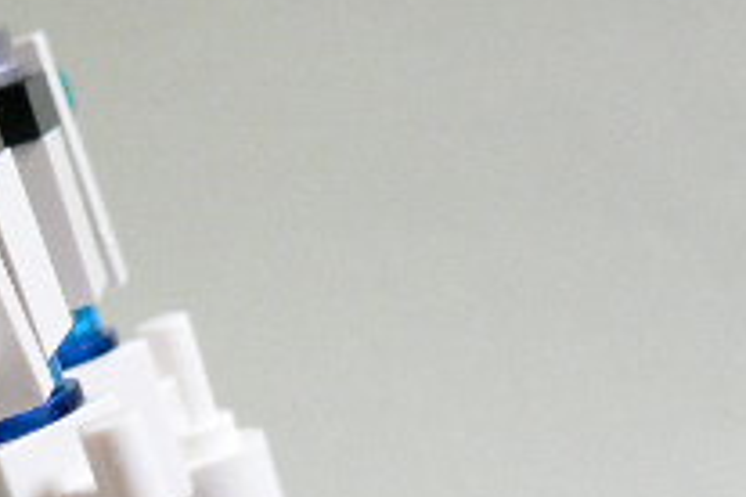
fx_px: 2404
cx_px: -112
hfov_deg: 17.0
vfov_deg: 11.7
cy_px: 519
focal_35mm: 116
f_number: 2.8
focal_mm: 6
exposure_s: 1/15
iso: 200
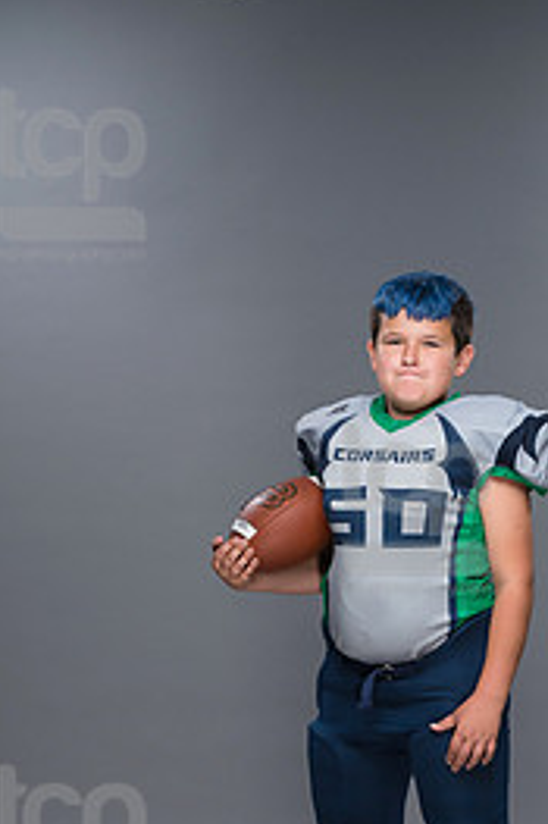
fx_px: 3132
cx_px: 416
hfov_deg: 10.0
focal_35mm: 137
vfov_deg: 15.0
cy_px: 511
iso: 320
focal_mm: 80
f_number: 6.3
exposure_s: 1/250
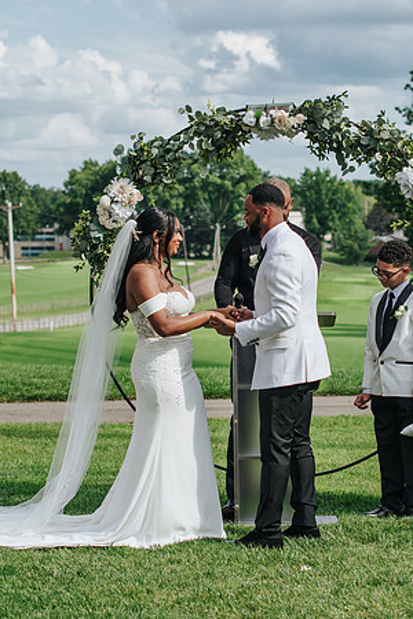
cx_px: 267
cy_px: 260
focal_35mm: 104
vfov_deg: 19.6
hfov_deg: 13.1
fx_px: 1790
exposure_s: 1/1600
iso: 125
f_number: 3.2
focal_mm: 50
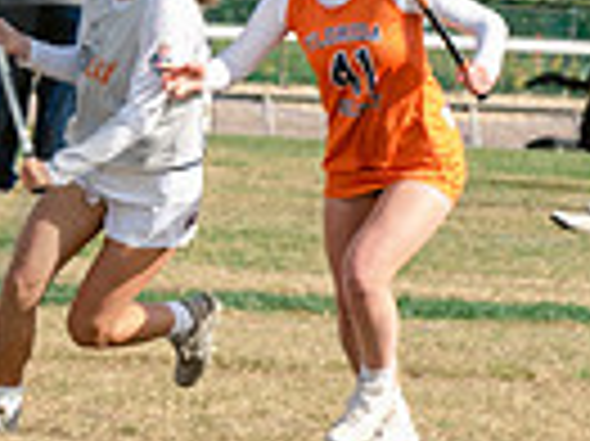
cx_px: -498
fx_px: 13504
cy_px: 201
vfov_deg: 1.9
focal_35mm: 793
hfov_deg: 2.5
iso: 250
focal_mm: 130
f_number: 7.1
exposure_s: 1/800
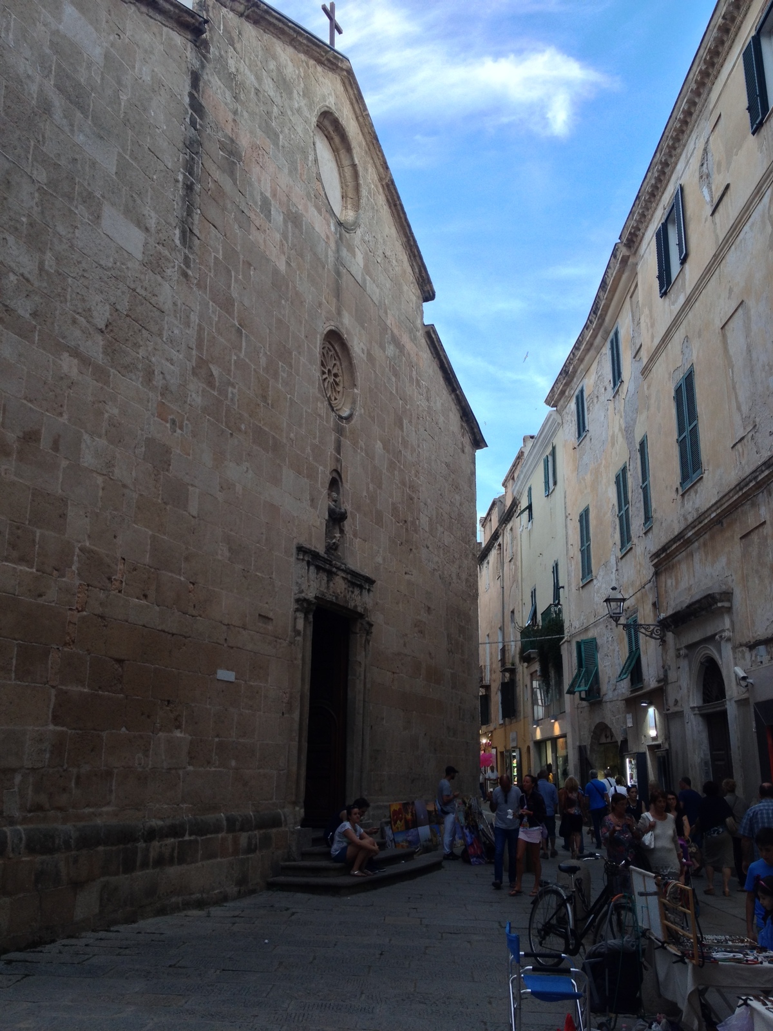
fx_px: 1042
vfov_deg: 52.6
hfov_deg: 40.7
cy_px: 516
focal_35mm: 35
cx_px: 386
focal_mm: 4.28
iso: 50
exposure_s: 1/60
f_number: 2.4
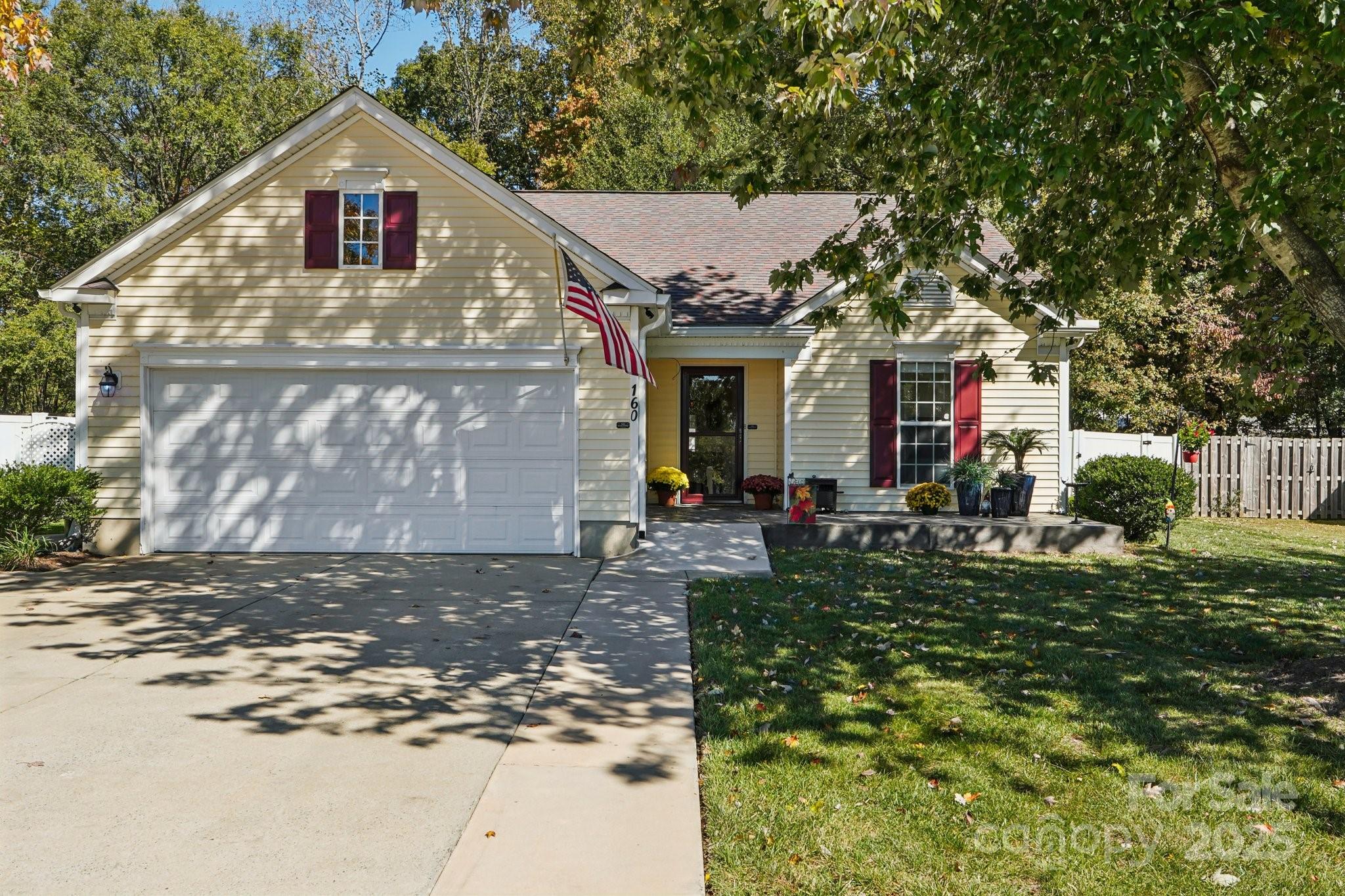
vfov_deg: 43.6
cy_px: 448
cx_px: 672
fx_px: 1121
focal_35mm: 30
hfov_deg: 61.9
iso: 100
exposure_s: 1/60
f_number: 8
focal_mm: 20
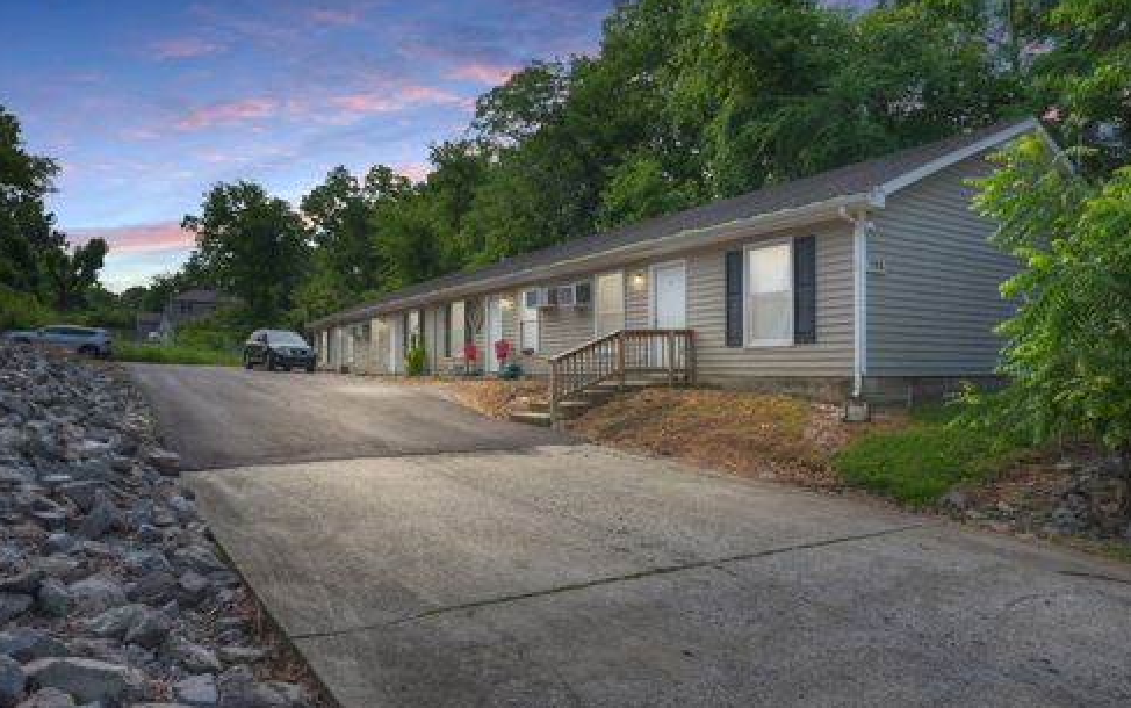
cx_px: 574
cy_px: 363
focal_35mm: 23
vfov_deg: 53.1
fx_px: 709
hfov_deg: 77.1
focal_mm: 22
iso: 500
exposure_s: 1/1000
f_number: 4.5
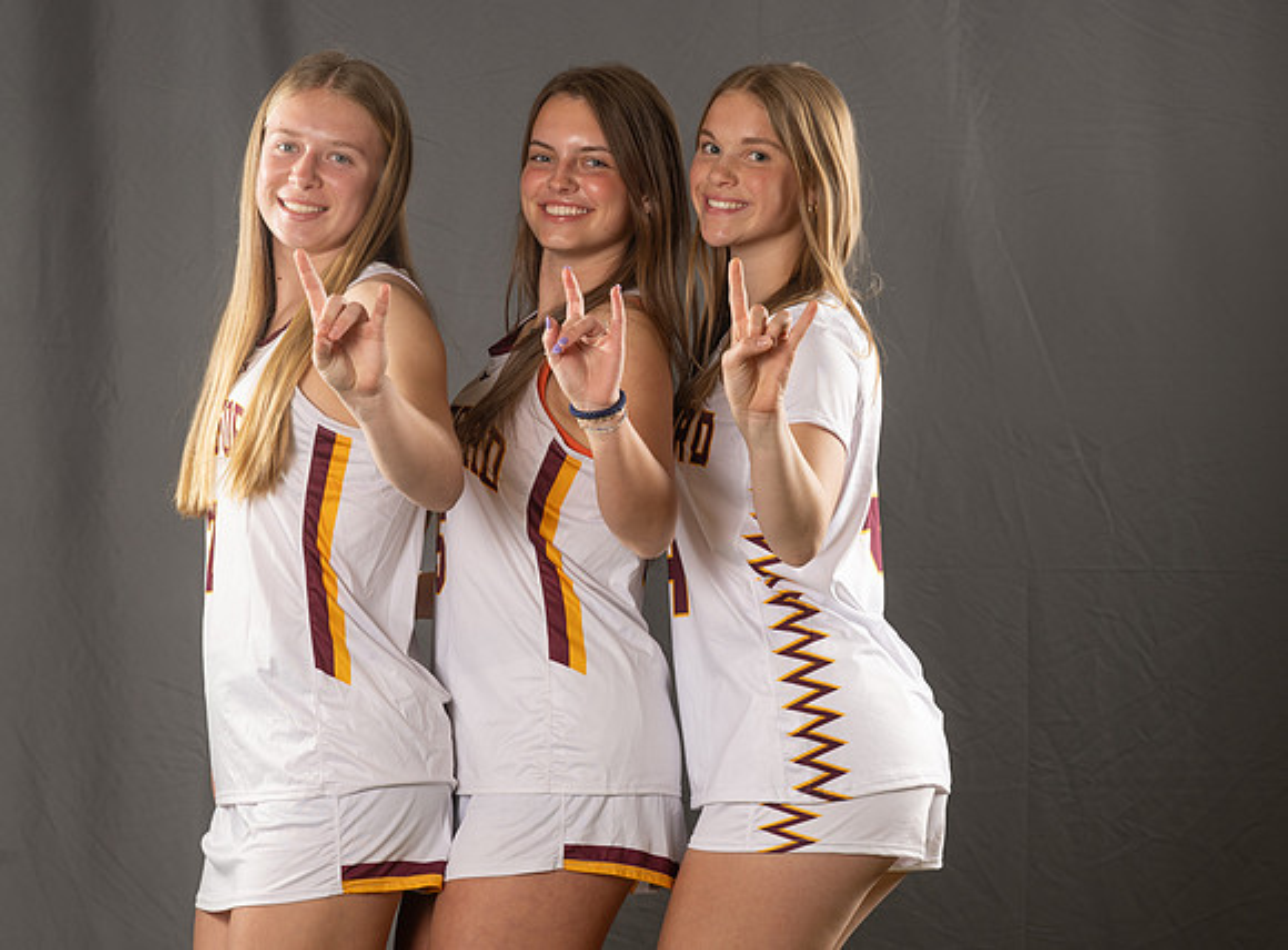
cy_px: 430
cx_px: 742
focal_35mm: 184
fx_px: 6824
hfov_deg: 10.8
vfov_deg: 8.0
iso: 125
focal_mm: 125
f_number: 5.6
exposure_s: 1/160
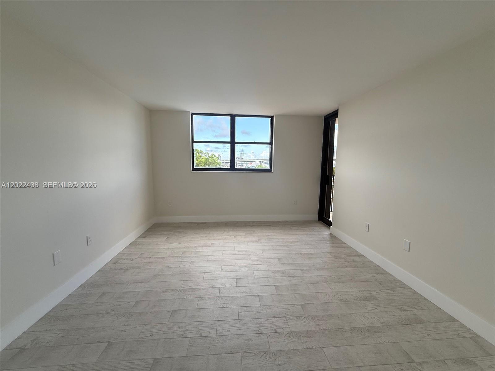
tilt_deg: -7.1
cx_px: 248
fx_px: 200
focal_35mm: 14
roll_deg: -1.5
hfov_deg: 102.1
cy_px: 186
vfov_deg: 85.7
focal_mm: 2.22
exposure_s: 1/101
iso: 64
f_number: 2.2
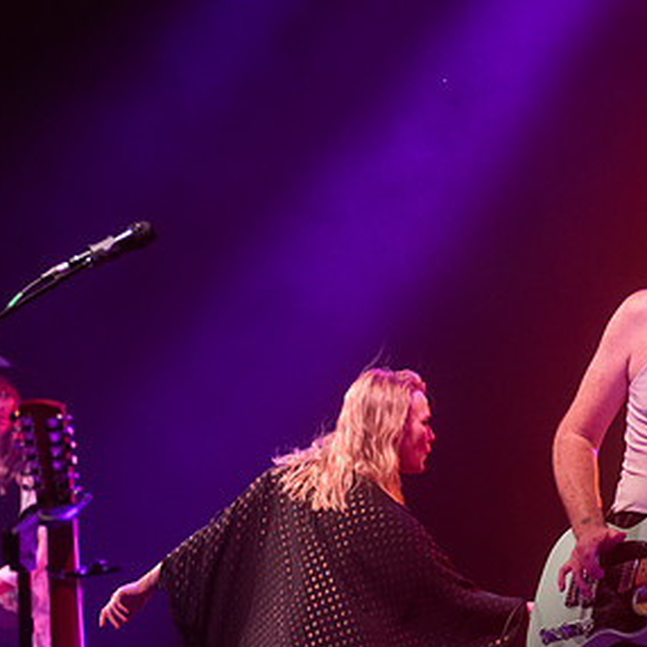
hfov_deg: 9.8
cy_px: 399
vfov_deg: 9.8
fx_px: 3764
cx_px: 504
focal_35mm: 178
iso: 2500
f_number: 3.2
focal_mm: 95
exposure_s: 1/320
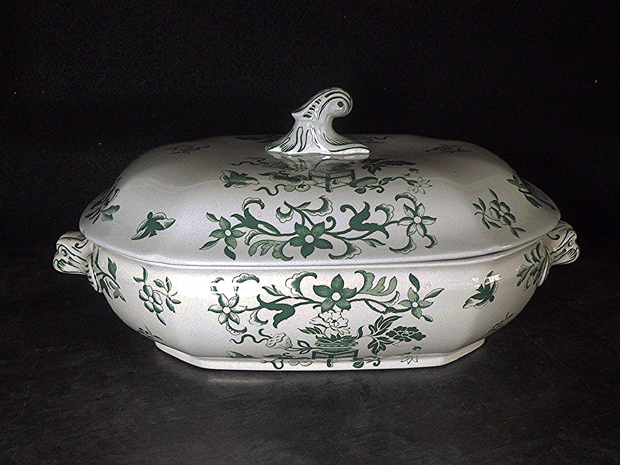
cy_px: 232
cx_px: 310
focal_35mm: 36
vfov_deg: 39.7
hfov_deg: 51.4
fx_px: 645
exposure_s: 1/20
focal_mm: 6
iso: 400
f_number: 2.8
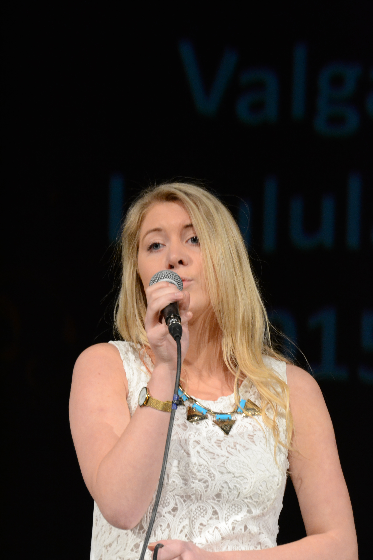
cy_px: 280
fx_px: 4662
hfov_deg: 4.6
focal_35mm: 300
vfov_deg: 6.9
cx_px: 186
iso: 1600
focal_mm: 200
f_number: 10
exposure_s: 1/50
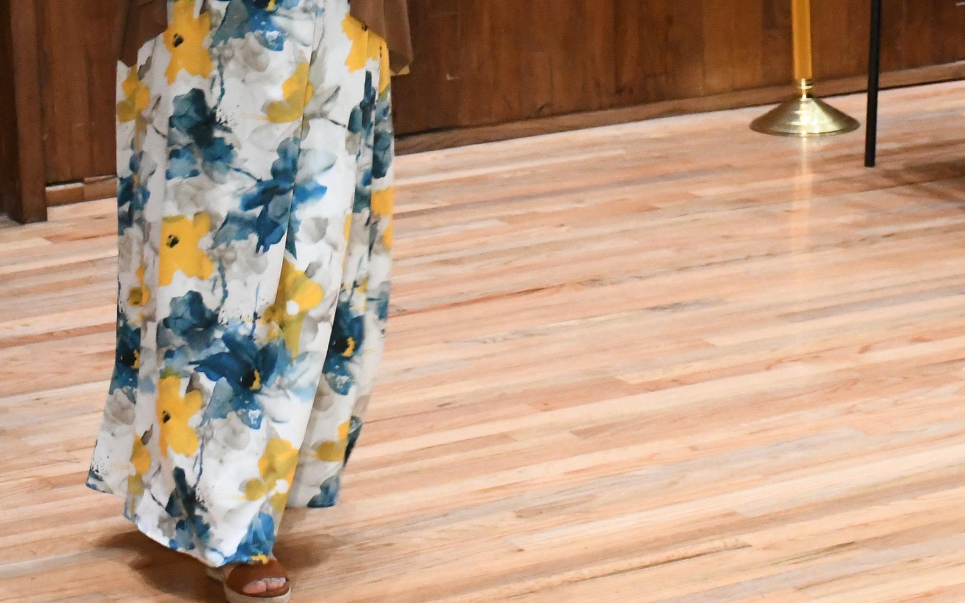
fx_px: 3419
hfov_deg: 16.0
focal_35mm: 130
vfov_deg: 10.0
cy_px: -5
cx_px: 597
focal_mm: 38
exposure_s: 1/100
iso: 8000
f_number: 4.5
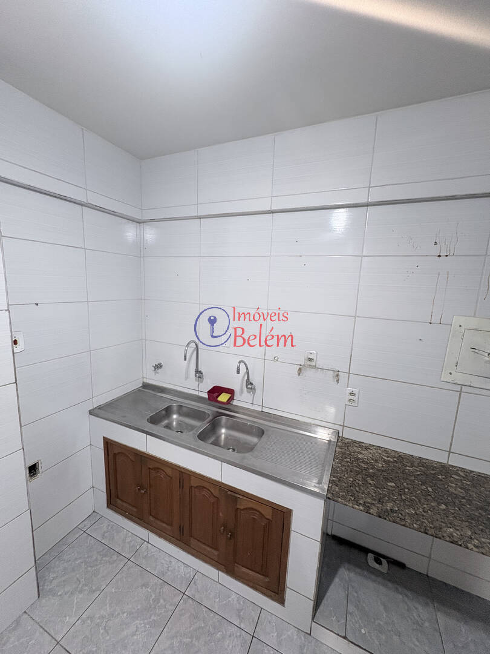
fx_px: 264
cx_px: 245
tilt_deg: -9.0
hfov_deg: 85.7
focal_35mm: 14
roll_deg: -2.4
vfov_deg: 102.1
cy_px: 327
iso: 250
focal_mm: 2.22
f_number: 2.2
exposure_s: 1/60
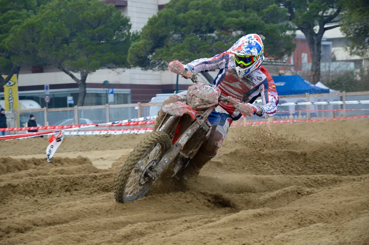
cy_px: 122
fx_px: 1505
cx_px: 184
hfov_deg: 14.0
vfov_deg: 9.3
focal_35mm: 147
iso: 400
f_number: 5.6
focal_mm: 98
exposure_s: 1/640
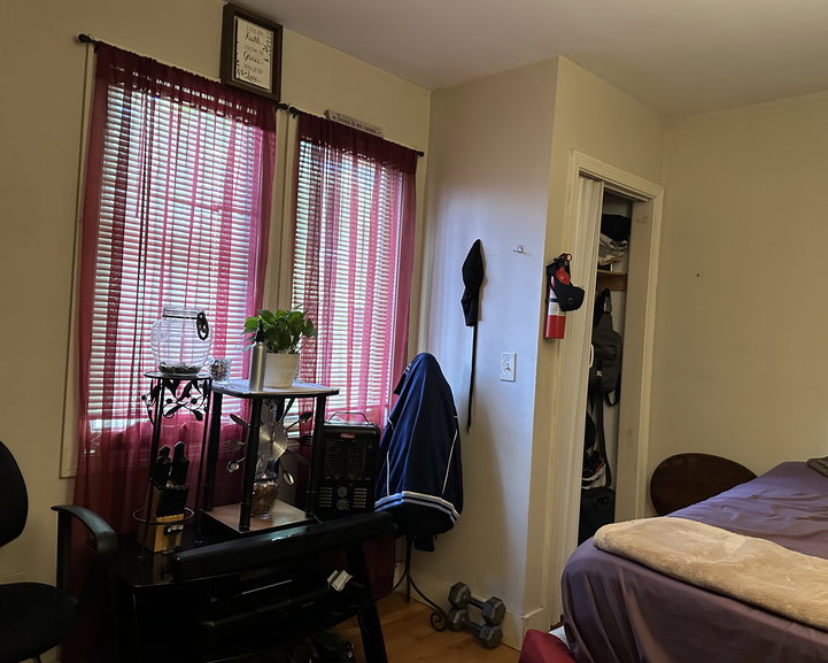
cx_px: 444
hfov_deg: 65.9
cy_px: 329
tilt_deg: -0.1
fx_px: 637
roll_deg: -2.7
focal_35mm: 26
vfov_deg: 54.9
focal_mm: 6.86
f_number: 1.78
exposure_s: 1/60
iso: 640
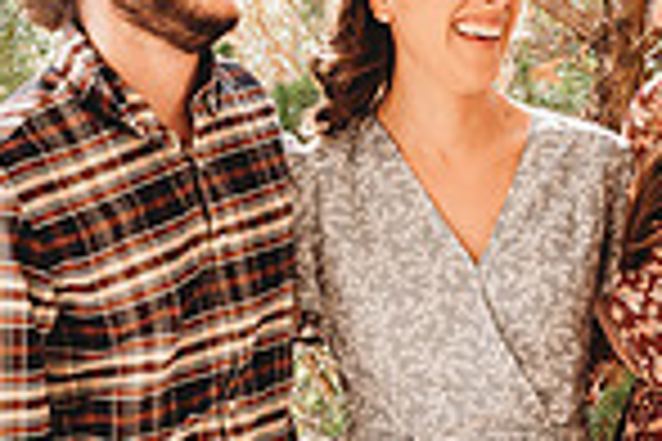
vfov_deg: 14.4
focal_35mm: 95
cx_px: 387
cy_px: 227
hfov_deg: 21.4
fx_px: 1747
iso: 400
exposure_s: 1/200
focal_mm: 24
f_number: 4.5
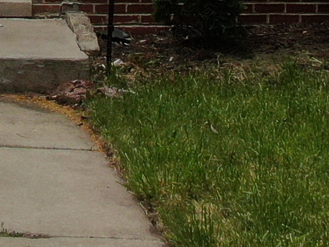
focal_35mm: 164
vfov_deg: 8.6
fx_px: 1559
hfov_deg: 11.8
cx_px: -69
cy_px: -235
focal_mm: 4.39
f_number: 2.8
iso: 100
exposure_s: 1/1600
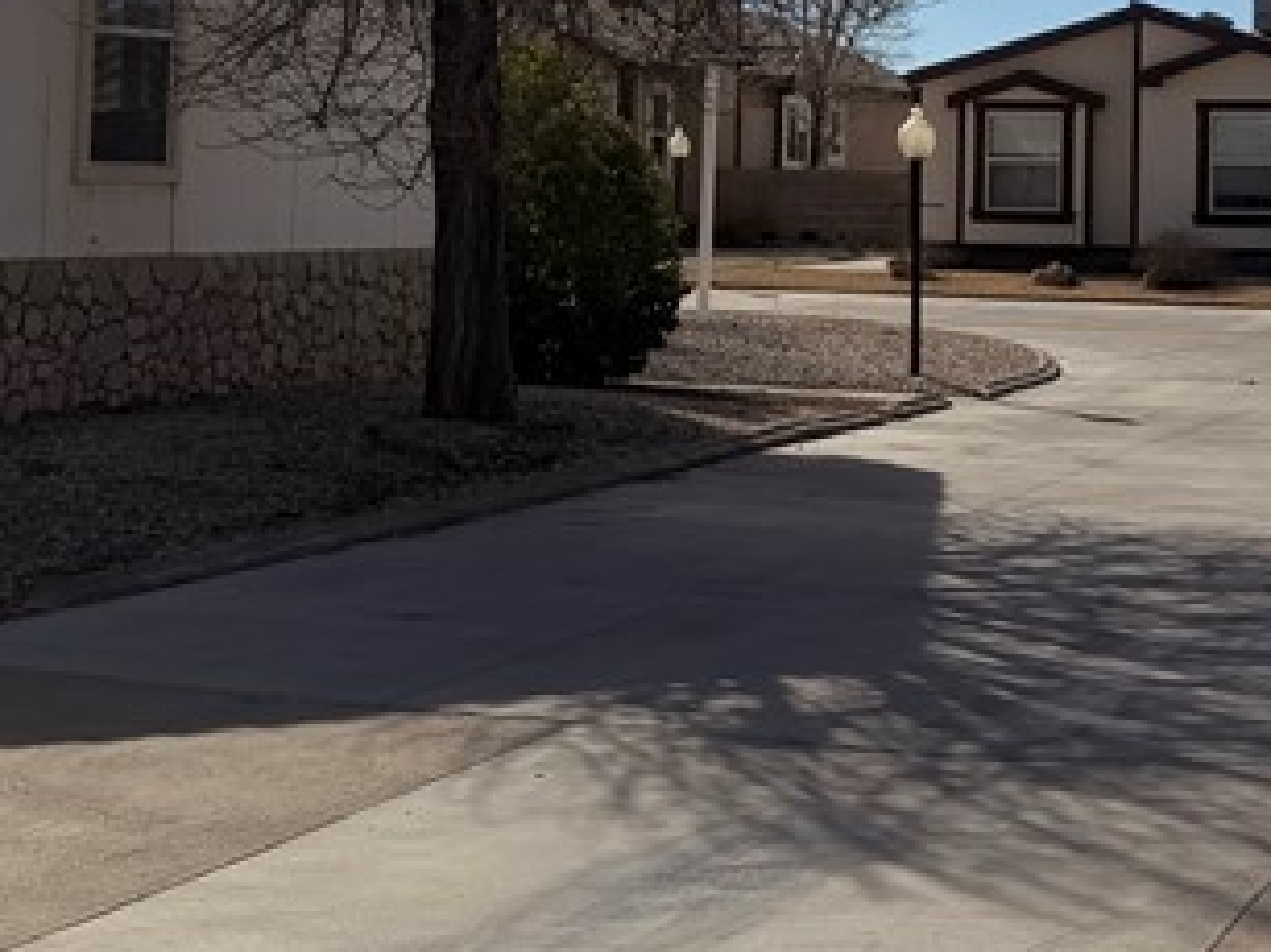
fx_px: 2936
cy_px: -58
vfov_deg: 17.9
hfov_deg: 23.8
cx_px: 1126
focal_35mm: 80
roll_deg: +1.1
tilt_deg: +4.8
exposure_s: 1/10309
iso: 80
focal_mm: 6.76
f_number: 1.78
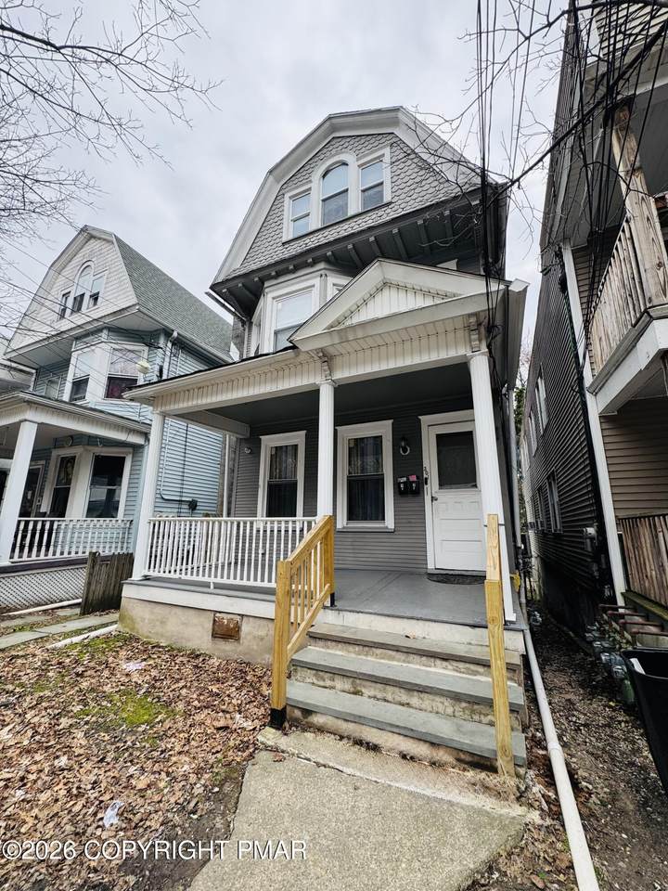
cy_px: 446
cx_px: 334
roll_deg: -3.0
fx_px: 360
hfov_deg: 85.7
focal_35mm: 14
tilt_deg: +14.7
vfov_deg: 102.1
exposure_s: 1/356
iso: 40
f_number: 2.2
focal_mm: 2.22
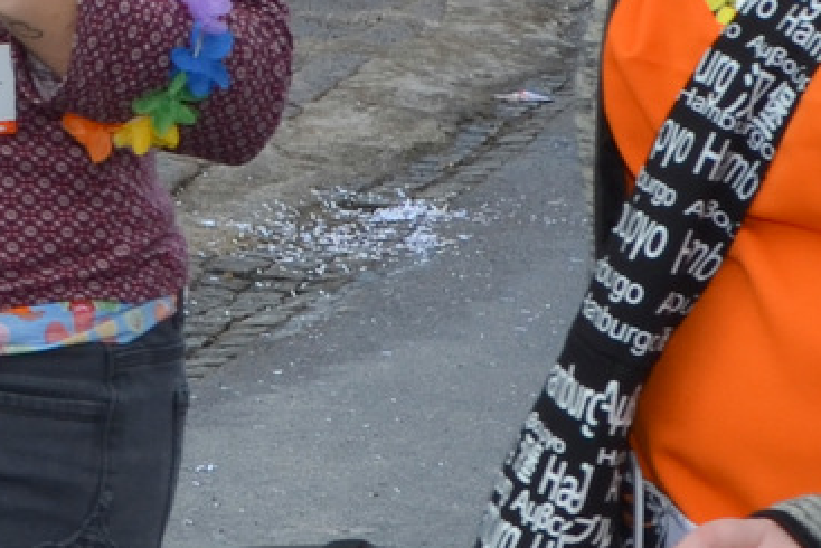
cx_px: 383
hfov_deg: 13.1
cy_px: 112
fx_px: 3582
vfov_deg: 8.7
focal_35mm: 157
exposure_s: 1/200
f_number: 8
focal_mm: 24
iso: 100
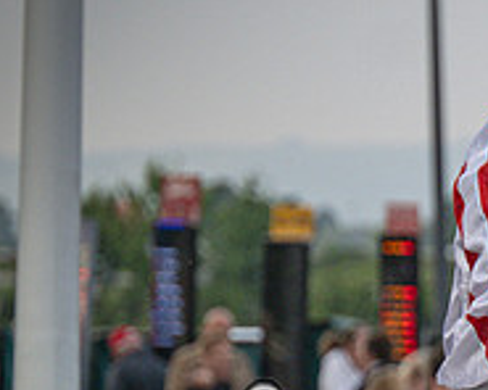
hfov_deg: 3.7
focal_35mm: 519
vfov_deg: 3.0
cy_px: 396
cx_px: 1202
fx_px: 7496
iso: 400
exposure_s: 1/1600
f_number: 4
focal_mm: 98
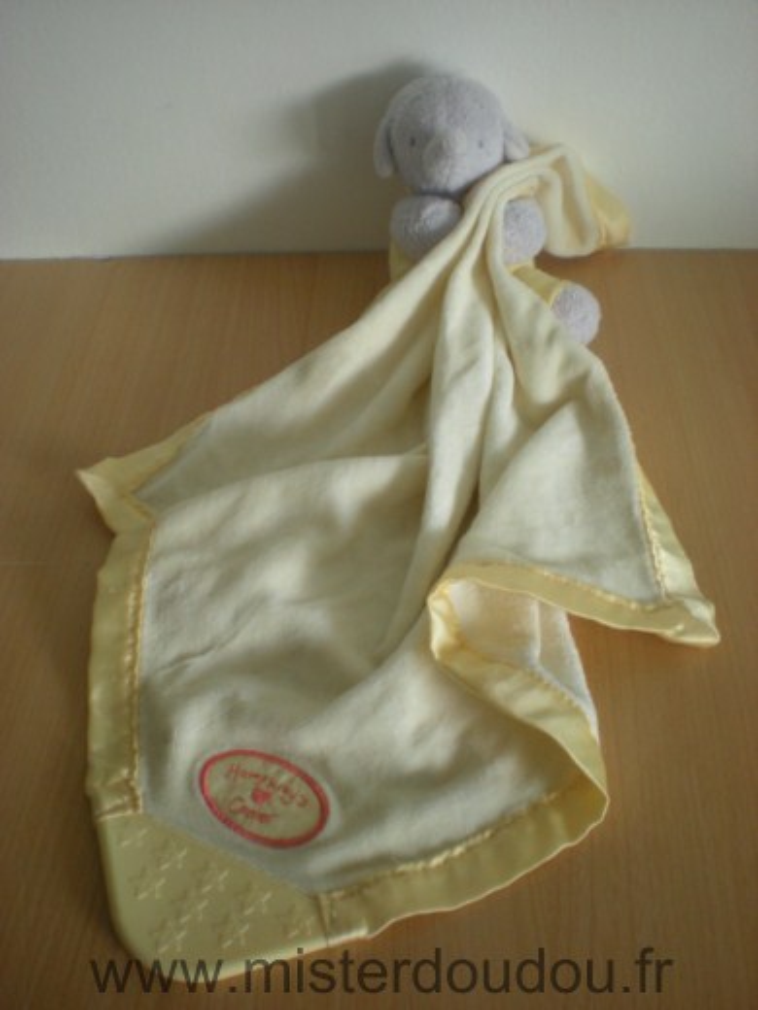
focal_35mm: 38
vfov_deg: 49.0
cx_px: 379
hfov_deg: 37.7
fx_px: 1109
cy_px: 505
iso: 200
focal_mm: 6.3
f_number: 3.1
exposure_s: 1/37.4
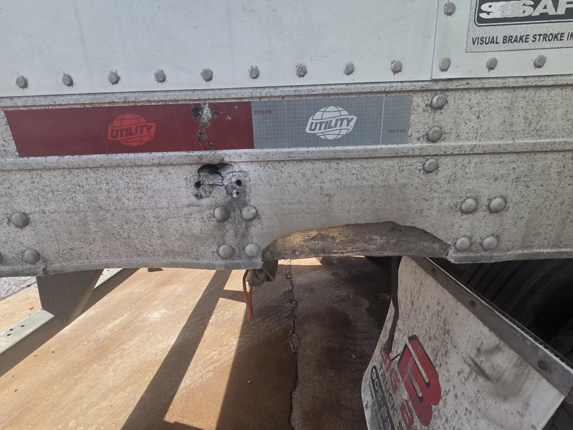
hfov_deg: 106.2
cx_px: 286
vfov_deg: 89.9
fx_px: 215
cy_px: 215
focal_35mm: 13
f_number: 2.2
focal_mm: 2.2
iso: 50
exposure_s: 1/803
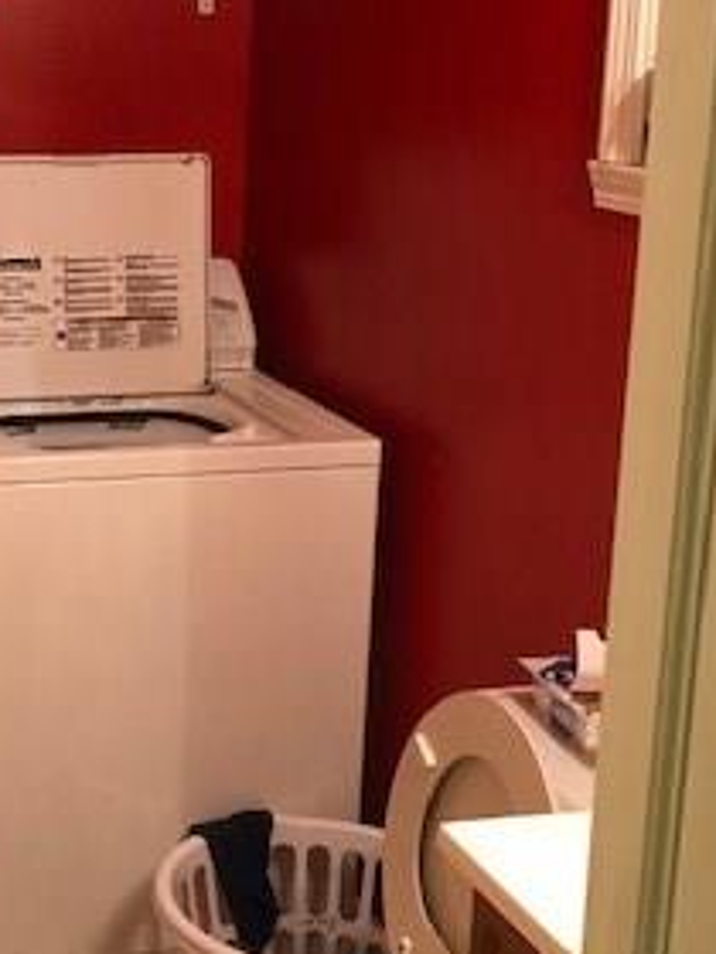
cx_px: 14
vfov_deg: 30.2
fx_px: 1765
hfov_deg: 22.1
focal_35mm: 64
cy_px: 378
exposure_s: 1/9
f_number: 1.8
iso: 100
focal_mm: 3.99
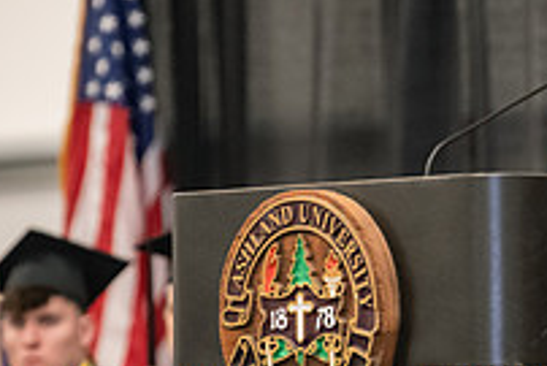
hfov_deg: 3.8
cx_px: 550
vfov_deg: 2.5
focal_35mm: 545
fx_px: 8287
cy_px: 172
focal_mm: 190
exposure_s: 1/200
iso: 4000
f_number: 3.2
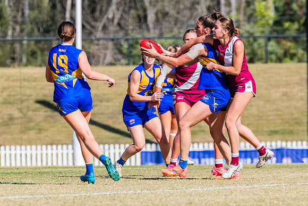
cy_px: 45
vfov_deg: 1.9
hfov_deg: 2.8
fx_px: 6313
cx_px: 212
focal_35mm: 738
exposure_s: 1/2000
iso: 800
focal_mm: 420
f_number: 9
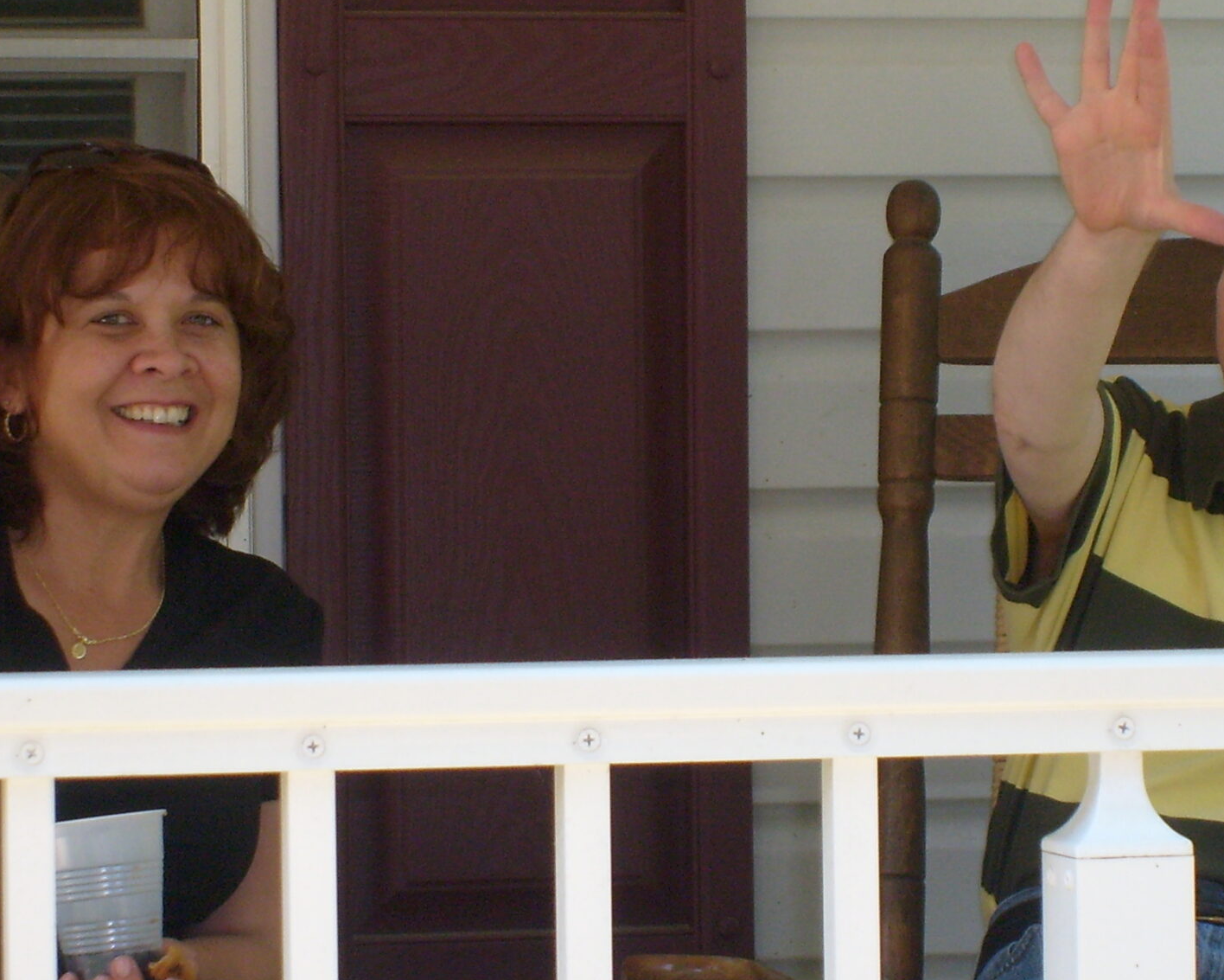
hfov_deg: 10.3
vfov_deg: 8.3
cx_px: 642
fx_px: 6775
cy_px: 434
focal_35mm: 187
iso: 100
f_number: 4.9
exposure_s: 1/90
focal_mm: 17.4
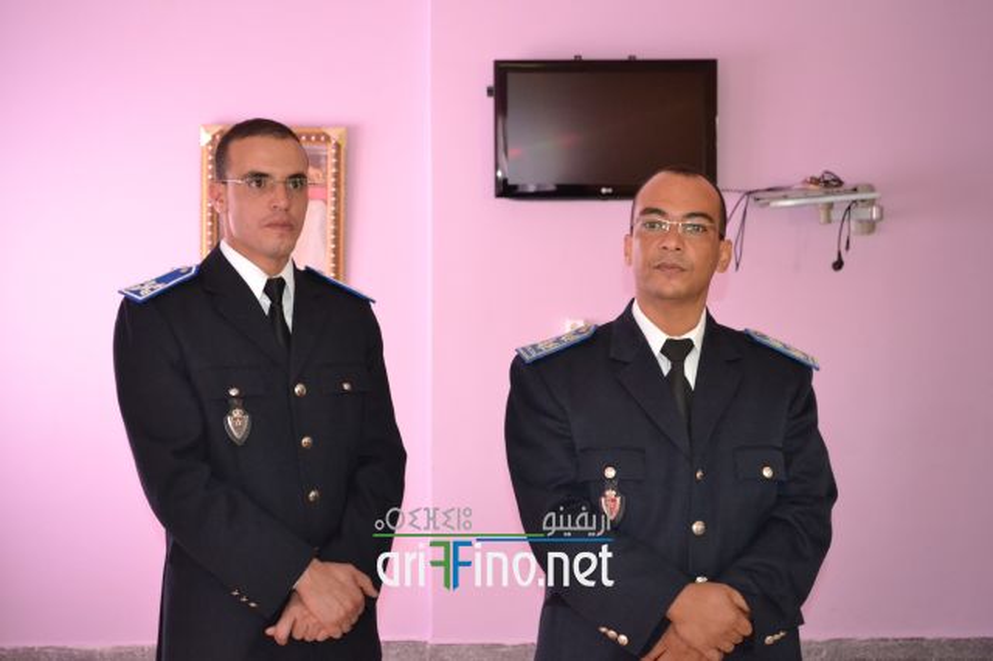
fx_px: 1819
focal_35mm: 66
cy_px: 330
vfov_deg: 20.6
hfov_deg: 30.5
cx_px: 496
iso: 3200
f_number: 5.3
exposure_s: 1/60
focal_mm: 44
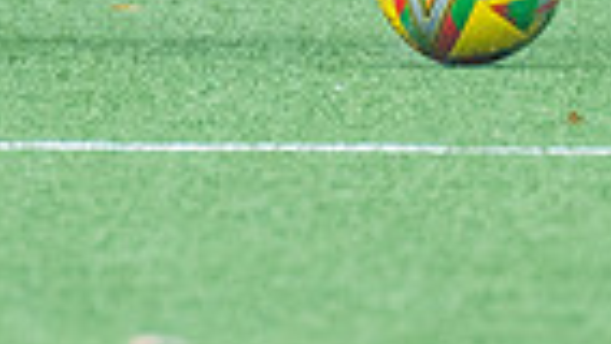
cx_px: 364
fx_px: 49400
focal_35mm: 3048
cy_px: -65
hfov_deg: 0.7
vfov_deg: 0.4
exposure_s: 1/1000
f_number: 4
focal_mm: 280
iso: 1000
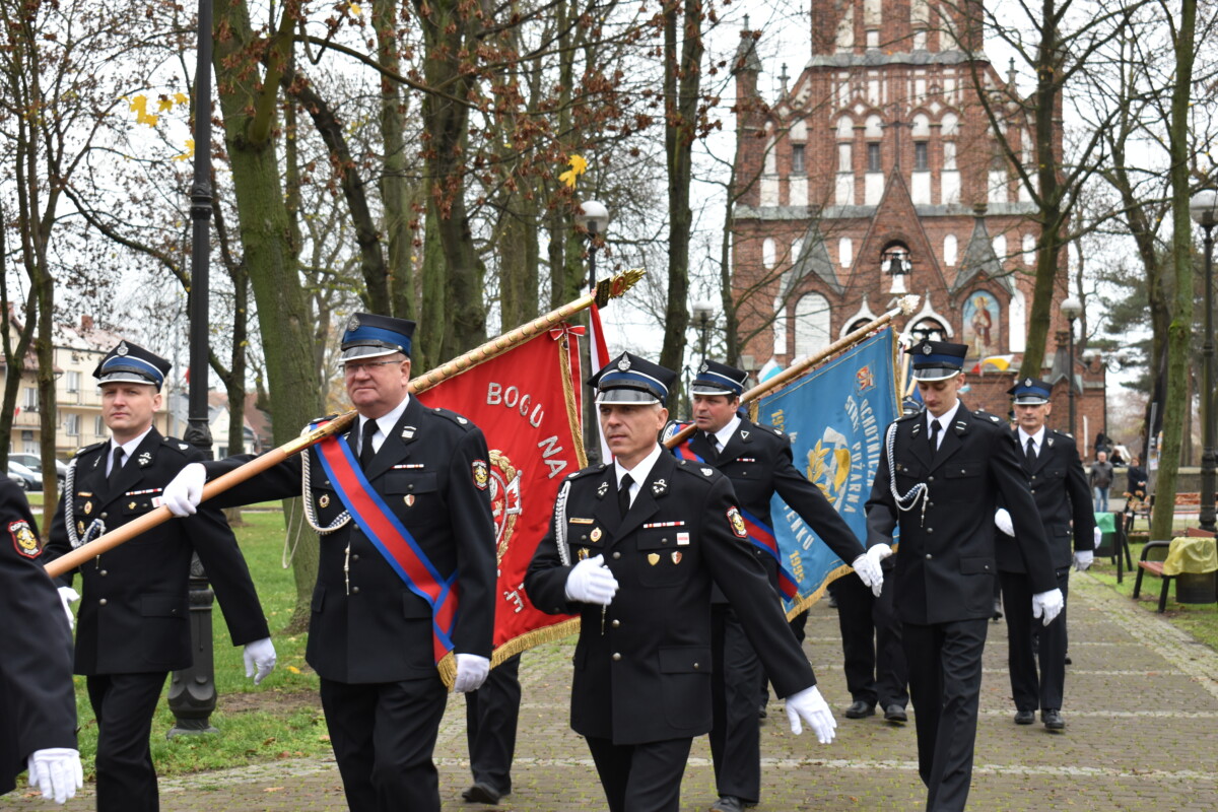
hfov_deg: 35.1
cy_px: 406
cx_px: 609
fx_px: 1928
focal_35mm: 57
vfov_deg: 23.8
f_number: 6.3
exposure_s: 1/160
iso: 400
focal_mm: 38
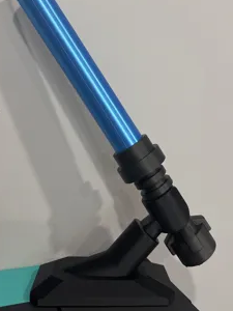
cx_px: 124
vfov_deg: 56.0
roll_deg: -2.7
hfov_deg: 44.1
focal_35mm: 32
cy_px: 113
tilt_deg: +1.6
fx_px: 287
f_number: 1.78
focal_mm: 6.76
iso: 200
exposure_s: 1/62
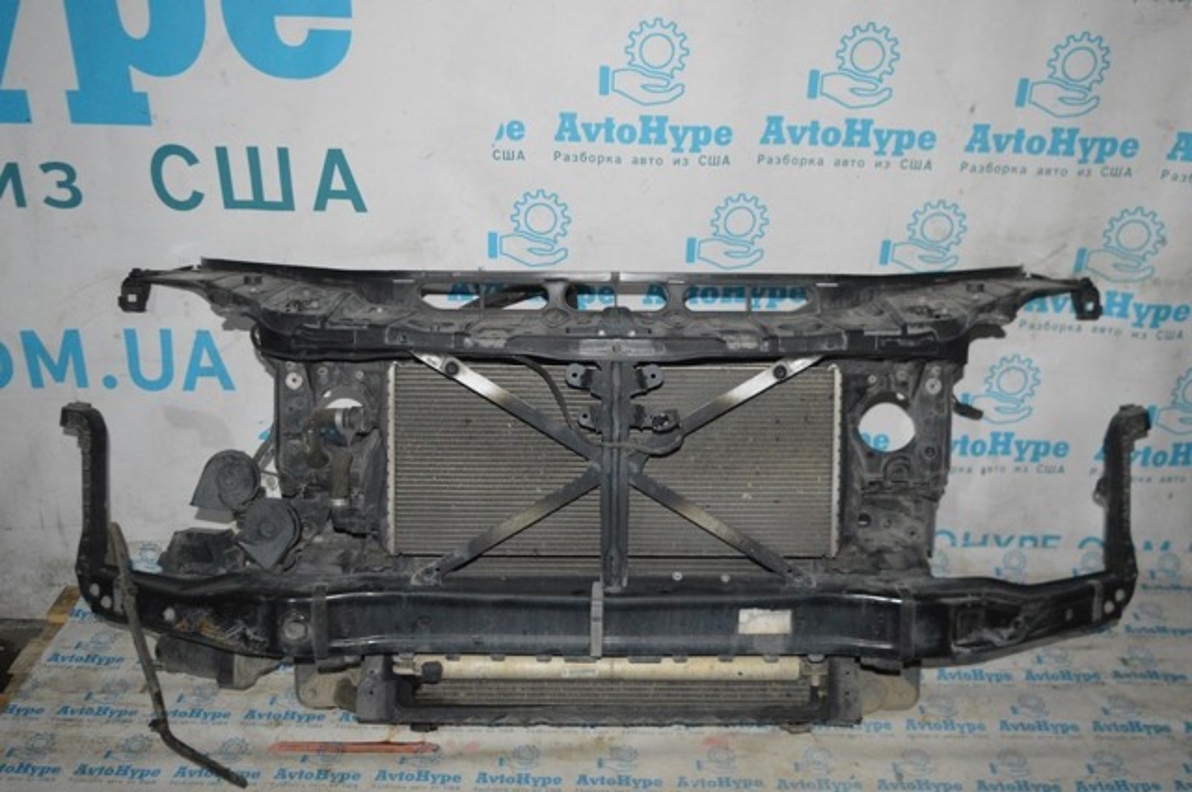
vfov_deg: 38.3
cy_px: 396
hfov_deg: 55.2
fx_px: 1141
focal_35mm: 34
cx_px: 596
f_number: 3.8
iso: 3200
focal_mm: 23
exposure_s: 1/60
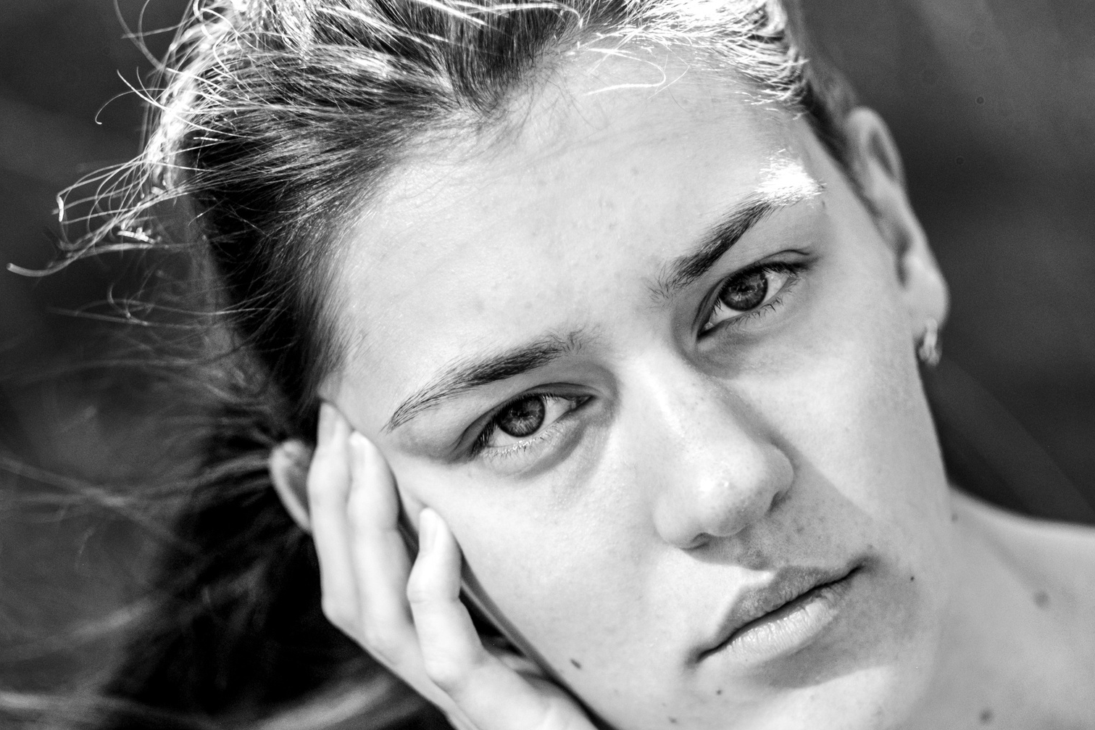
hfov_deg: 14.2
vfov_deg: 9.5
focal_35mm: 144
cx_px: 612
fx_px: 4379
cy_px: 388
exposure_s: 1/7000
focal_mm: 56
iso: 320
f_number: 1.6
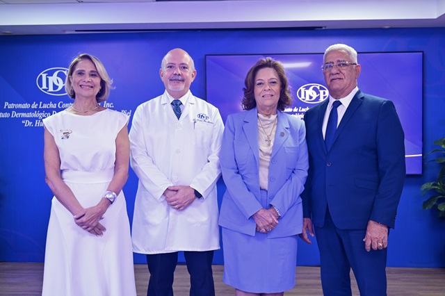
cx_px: 222
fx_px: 457
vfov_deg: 35.9
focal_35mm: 37
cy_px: 148
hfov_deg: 51.9
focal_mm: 37
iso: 1000
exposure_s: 1/100
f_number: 4
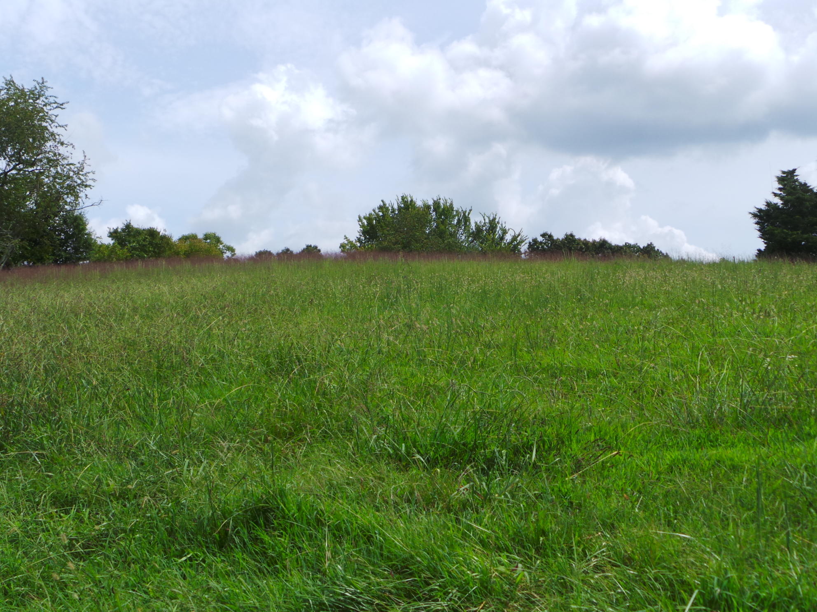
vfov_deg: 28.6
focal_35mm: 51
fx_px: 1204
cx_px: 408
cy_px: 306
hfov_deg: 37.5
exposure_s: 1/1000
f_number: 3.8
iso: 100
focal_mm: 9.2
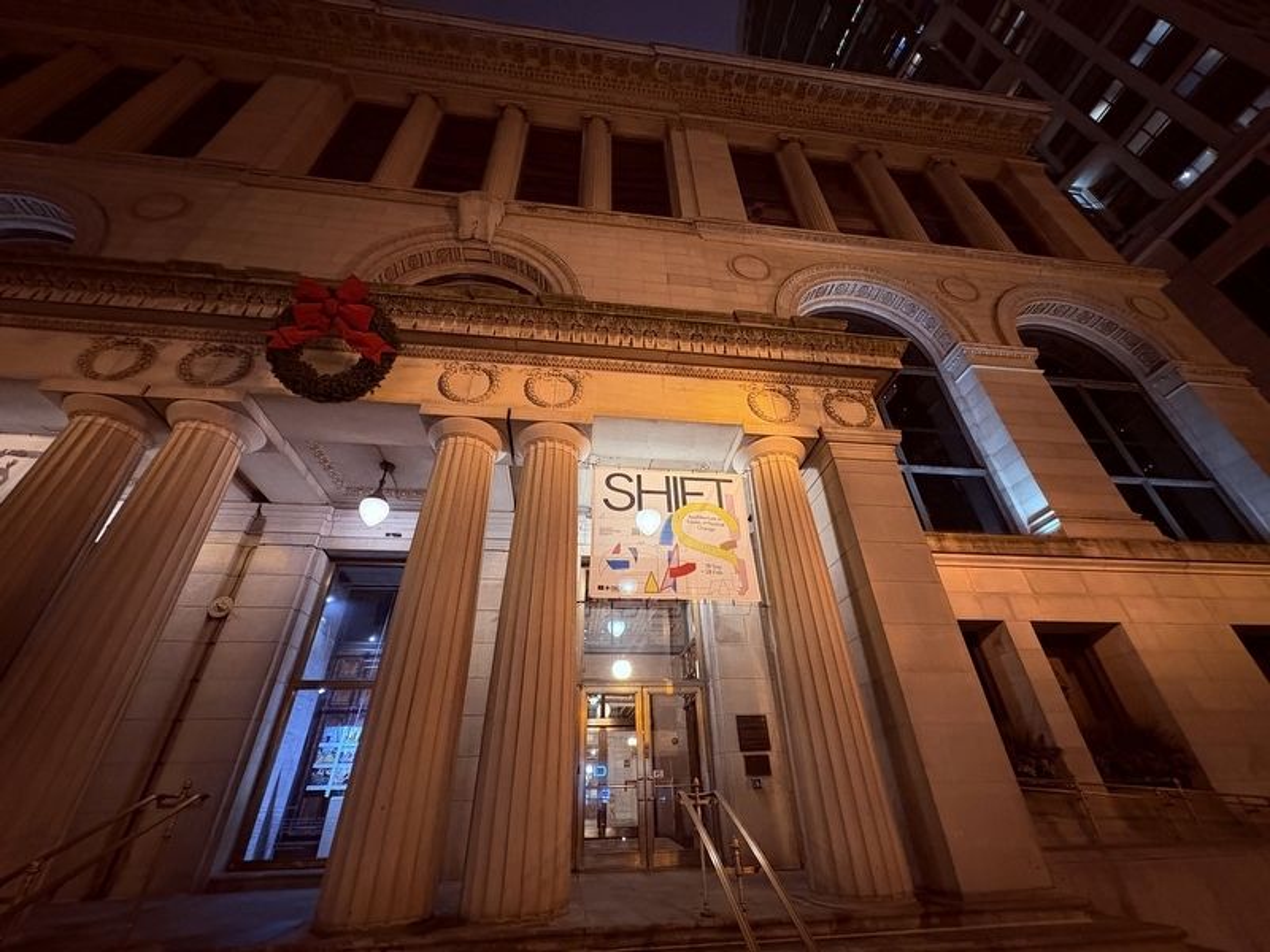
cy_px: 476
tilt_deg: +34.4
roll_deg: +2.0
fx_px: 514
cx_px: 635
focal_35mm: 14
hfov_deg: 102.1
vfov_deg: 85.7
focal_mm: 2.22
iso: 1000
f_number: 2.2
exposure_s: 1/60
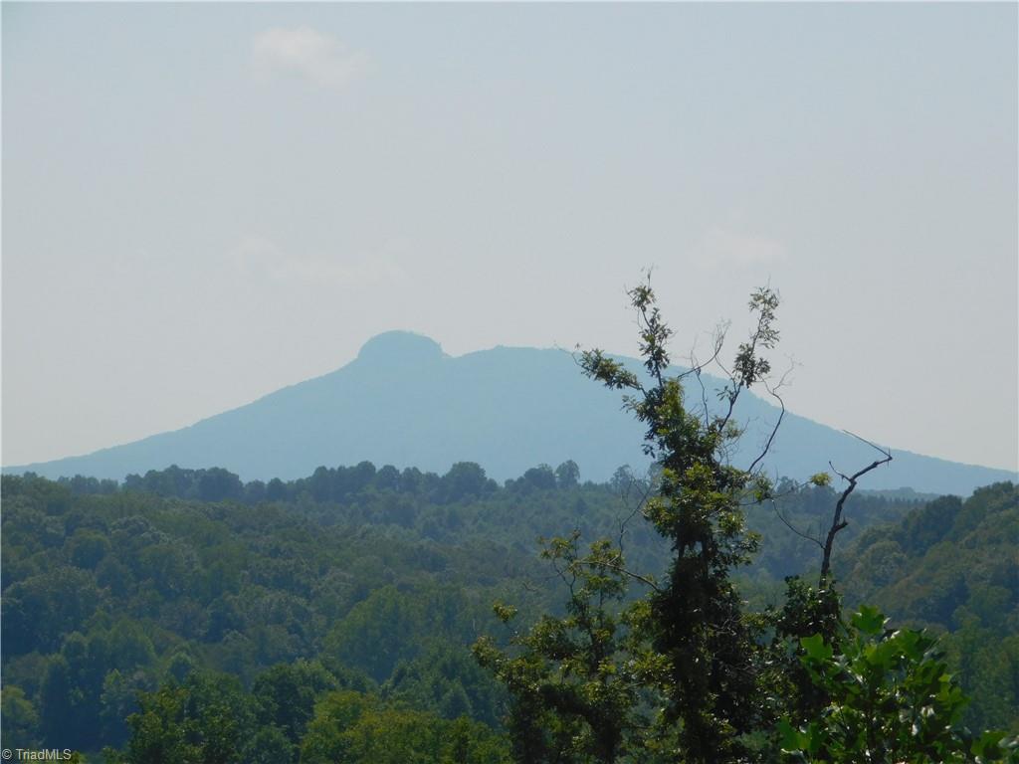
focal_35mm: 170
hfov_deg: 11.6
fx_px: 5004
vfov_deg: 8.7
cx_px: 510
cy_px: 382
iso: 125
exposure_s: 1/1250
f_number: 5.3
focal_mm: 30.1
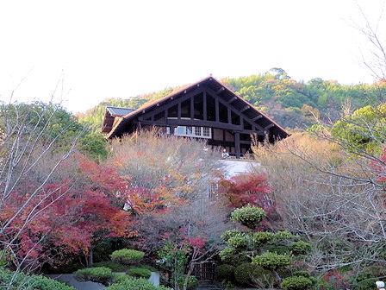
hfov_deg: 42.9
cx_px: 193
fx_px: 491
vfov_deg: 32.9
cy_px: 145
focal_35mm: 44
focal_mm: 5
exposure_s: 1/60
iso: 80
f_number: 3.4
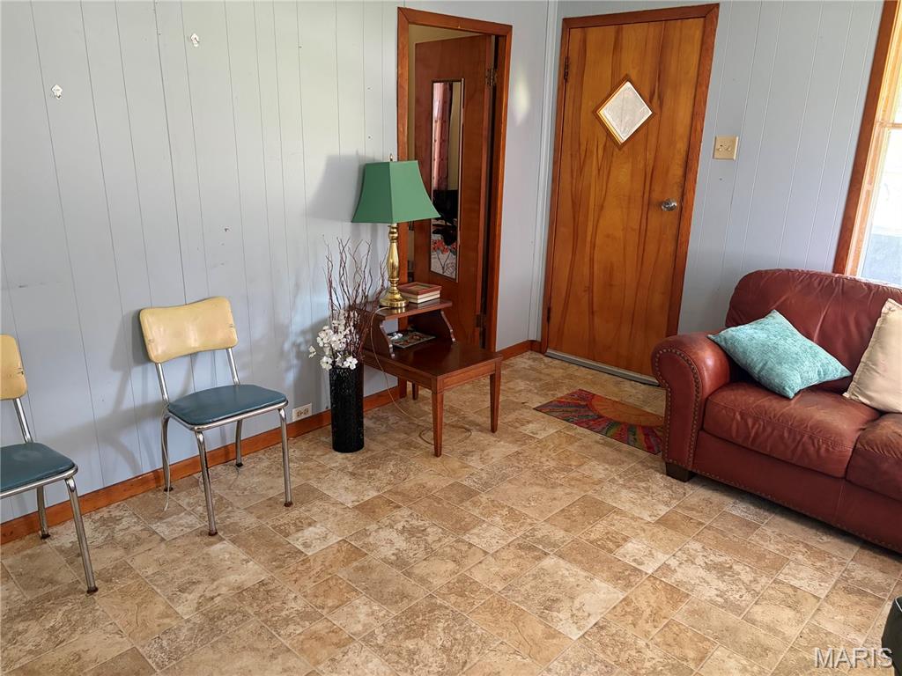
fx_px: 677
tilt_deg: -17.8
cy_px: 338
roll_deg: -0.9
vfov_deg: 53.1
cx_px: 451
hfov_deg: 67.3
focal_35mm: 26
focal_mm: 5.96
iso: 500
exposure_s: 1/54
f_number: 1.6
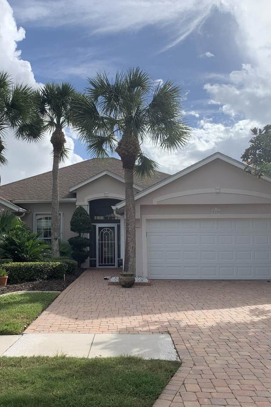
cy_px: 203
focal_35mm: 37
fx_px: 417
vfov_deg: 51.9
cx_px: 113
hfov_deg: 35.9
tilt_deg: +4.4
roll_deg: +1.1
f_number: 1.8
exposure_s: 1/3521
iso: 25
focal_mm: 4.25
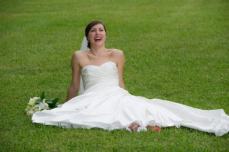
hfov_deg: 14.7
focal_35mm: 140
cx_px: 114
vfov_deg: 9.8
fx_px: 890
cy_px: 76
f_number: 4.5
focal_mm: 140
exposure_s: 1/250
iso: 400
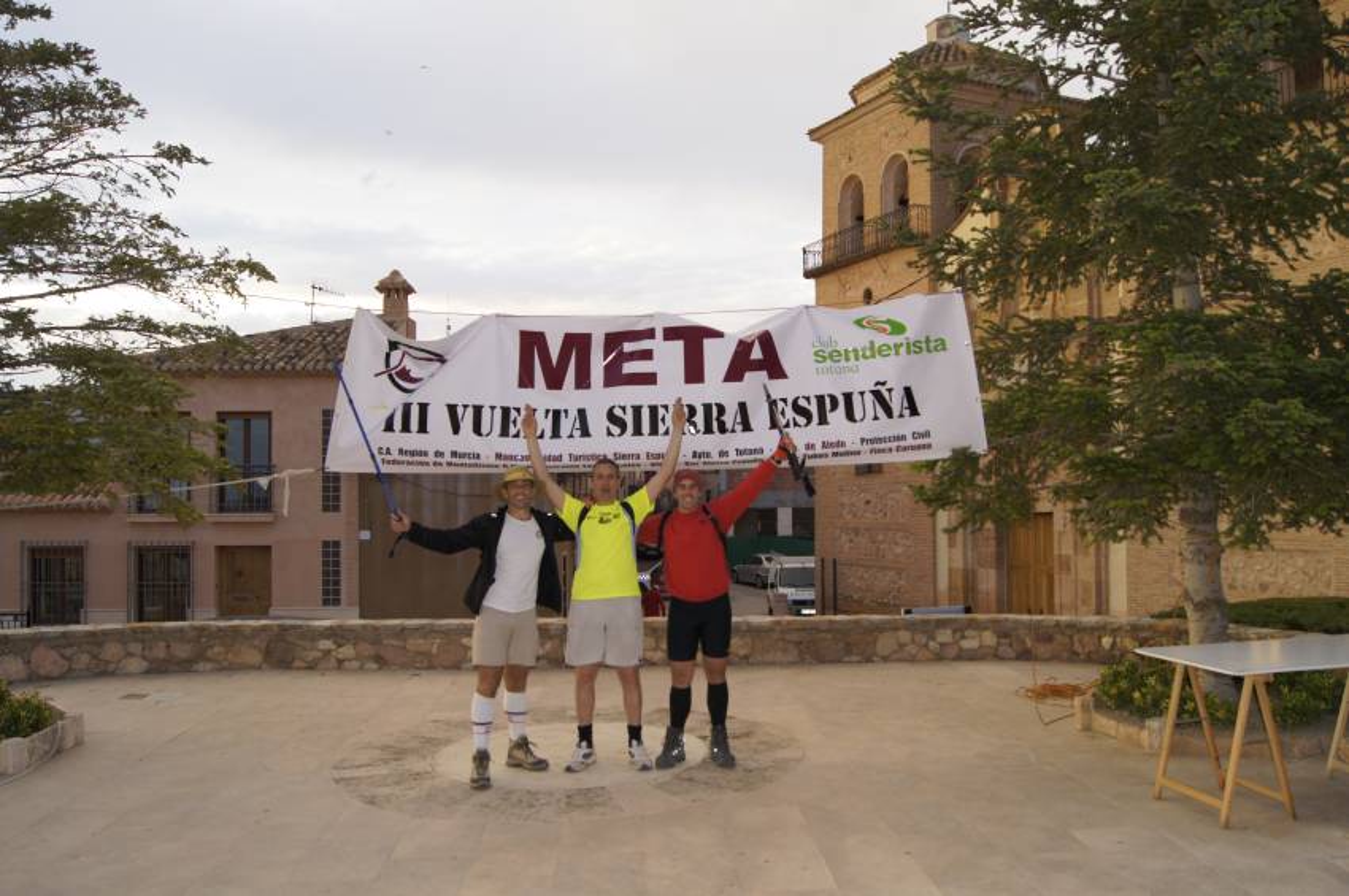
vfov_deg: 43.5
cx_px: 674
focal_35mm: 30
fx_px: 1123
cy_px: 448
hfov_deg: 62.0
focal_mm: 20
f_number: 5
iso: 320
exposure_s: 1/60
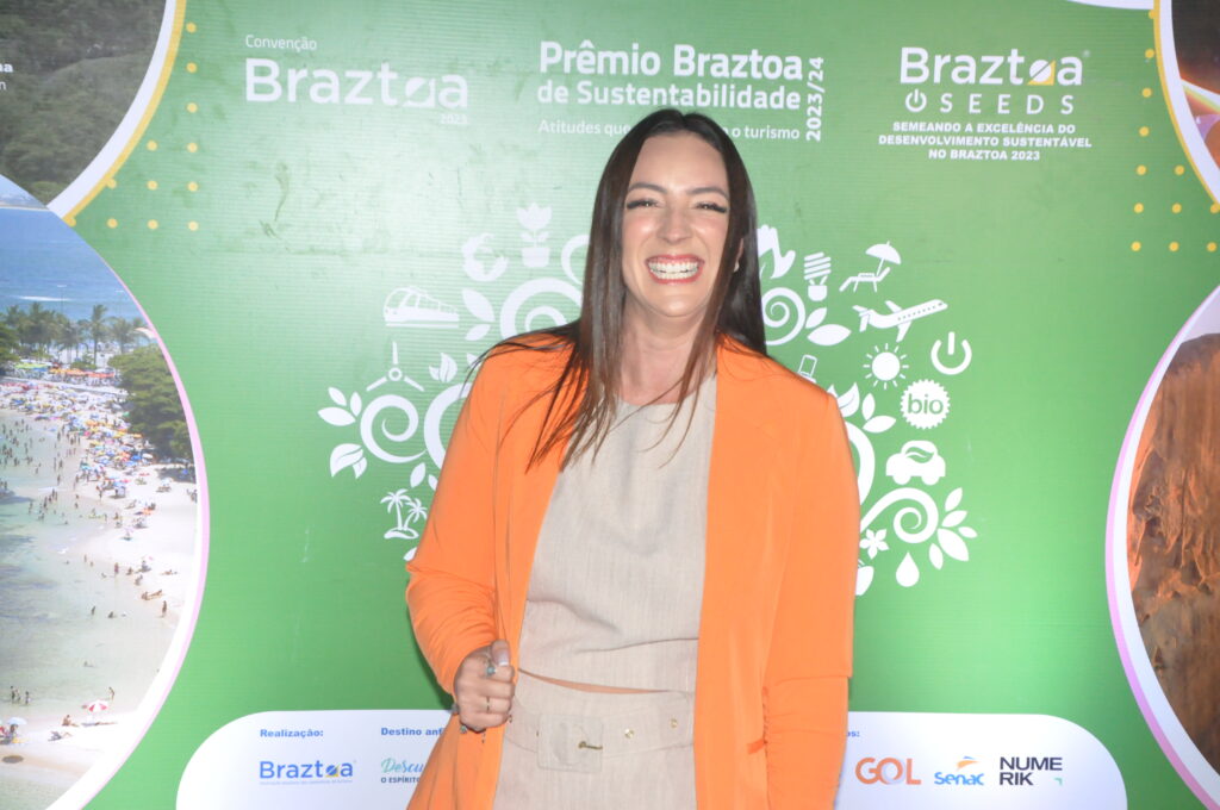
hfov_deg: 31.9
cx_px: 610
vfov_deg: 21.5
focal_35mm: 63
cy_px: 405
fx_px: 2132
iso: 2500
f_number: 6.3
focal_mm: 42
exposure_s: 1/200
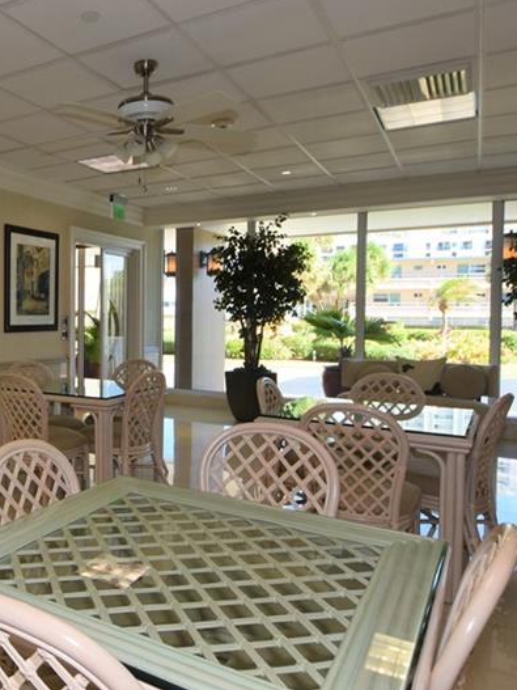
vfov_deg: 63.4
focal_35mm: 28
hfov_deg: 45.3
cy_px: 317
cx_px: 55
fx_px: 558
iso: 200
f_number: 5
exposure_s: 1/60
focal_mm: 10
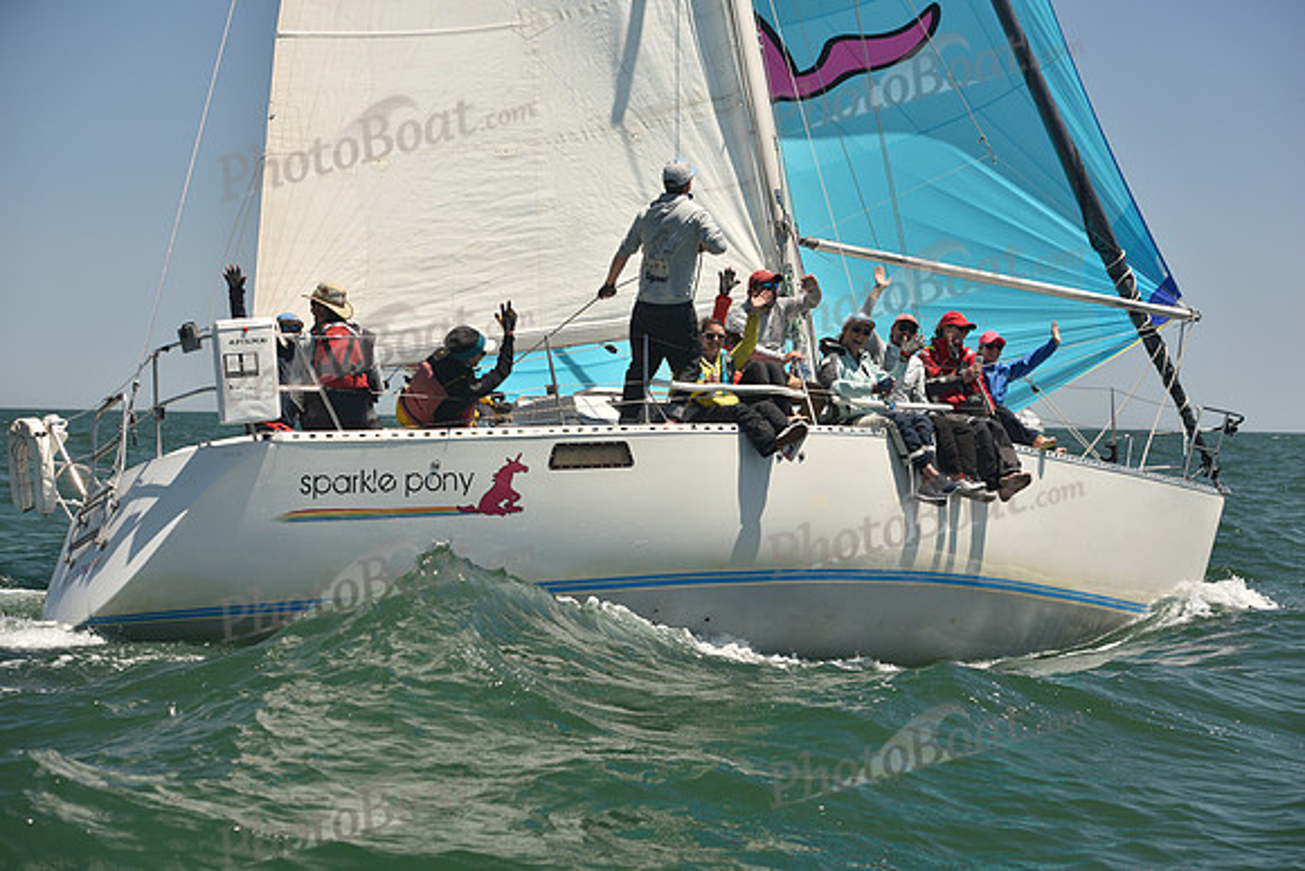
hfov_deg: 28.8
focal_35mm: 70
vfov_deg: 19.5
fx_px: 2538
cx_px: 652
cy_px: 436
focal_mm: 70
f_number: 5.6
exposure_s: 1/800
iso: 250
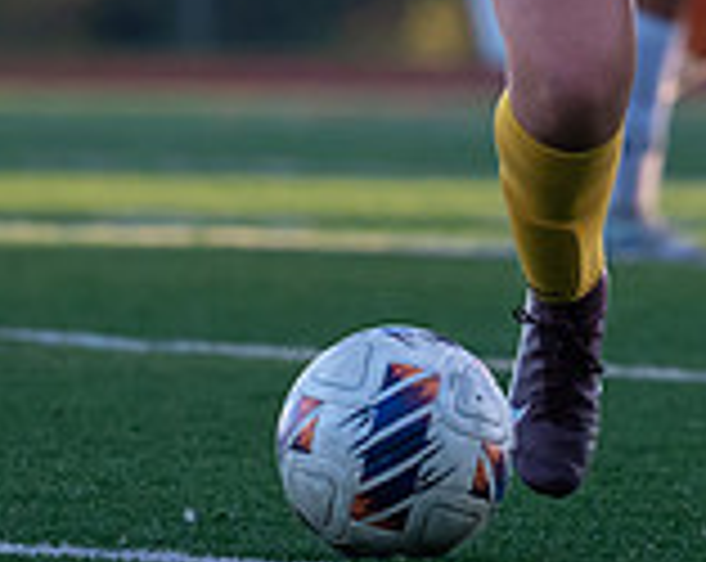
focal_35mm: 821
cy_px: -235
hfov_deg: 2.4
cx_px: 352
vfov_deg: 1.9
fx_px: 17123
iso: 720
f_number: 2.8
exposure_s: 1/3200
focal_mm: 140
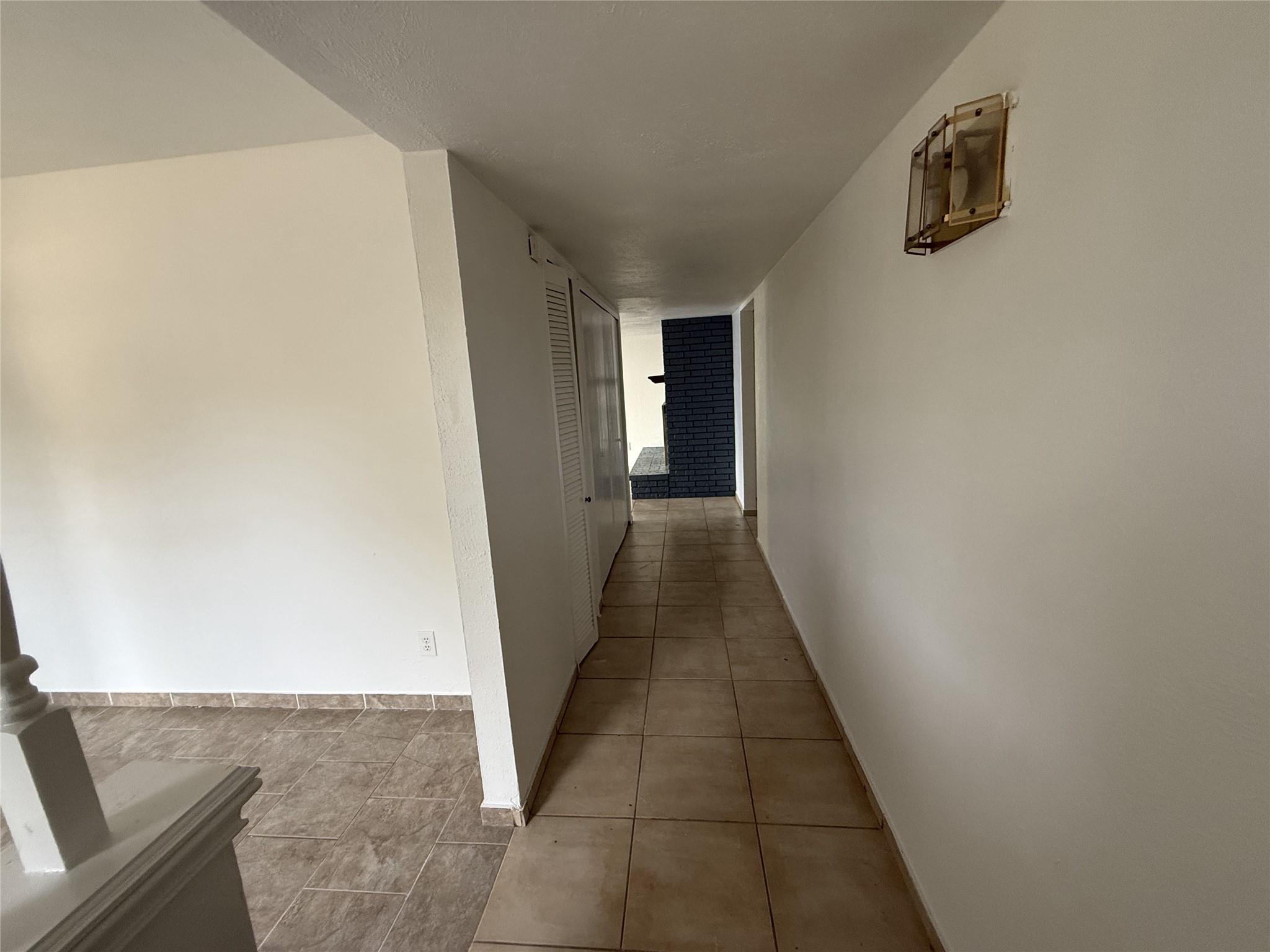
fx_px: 514
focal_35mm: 14
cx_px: 635
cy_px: 476
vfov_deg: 85.7
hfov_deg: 102.1
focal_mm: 2.22
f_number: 2.2
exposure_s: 1/99
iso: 320
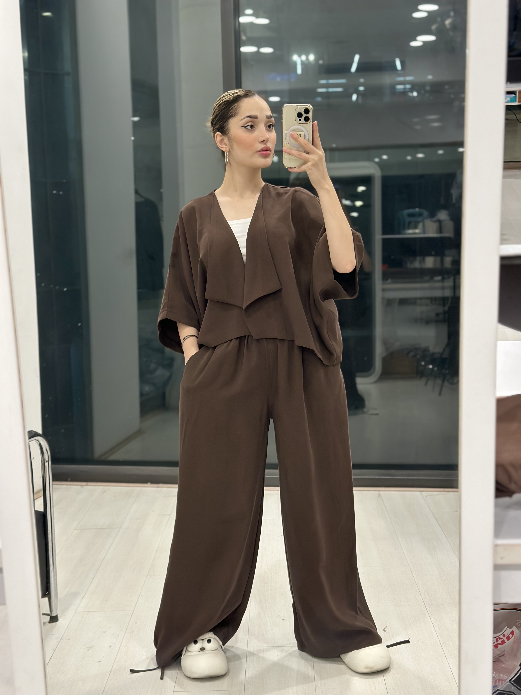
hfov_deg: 30.3
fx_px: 963
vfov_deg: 39.7
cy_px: 348
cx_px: 260
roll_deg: +2.9
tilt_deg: -19.8
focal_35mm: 48
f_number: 1.78
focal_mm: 6.86
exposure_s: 1/100
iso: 200
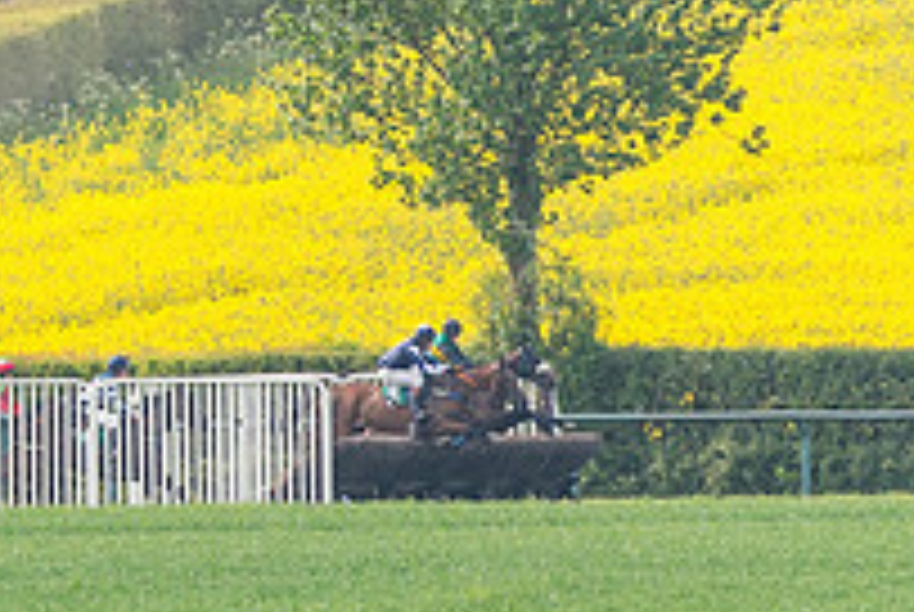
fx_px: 39816
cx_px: -82
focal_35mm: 1566
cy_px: -65
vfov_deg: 0.9
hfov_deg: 1.3
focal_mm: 300
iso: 400
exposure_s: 1/2500
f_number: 5
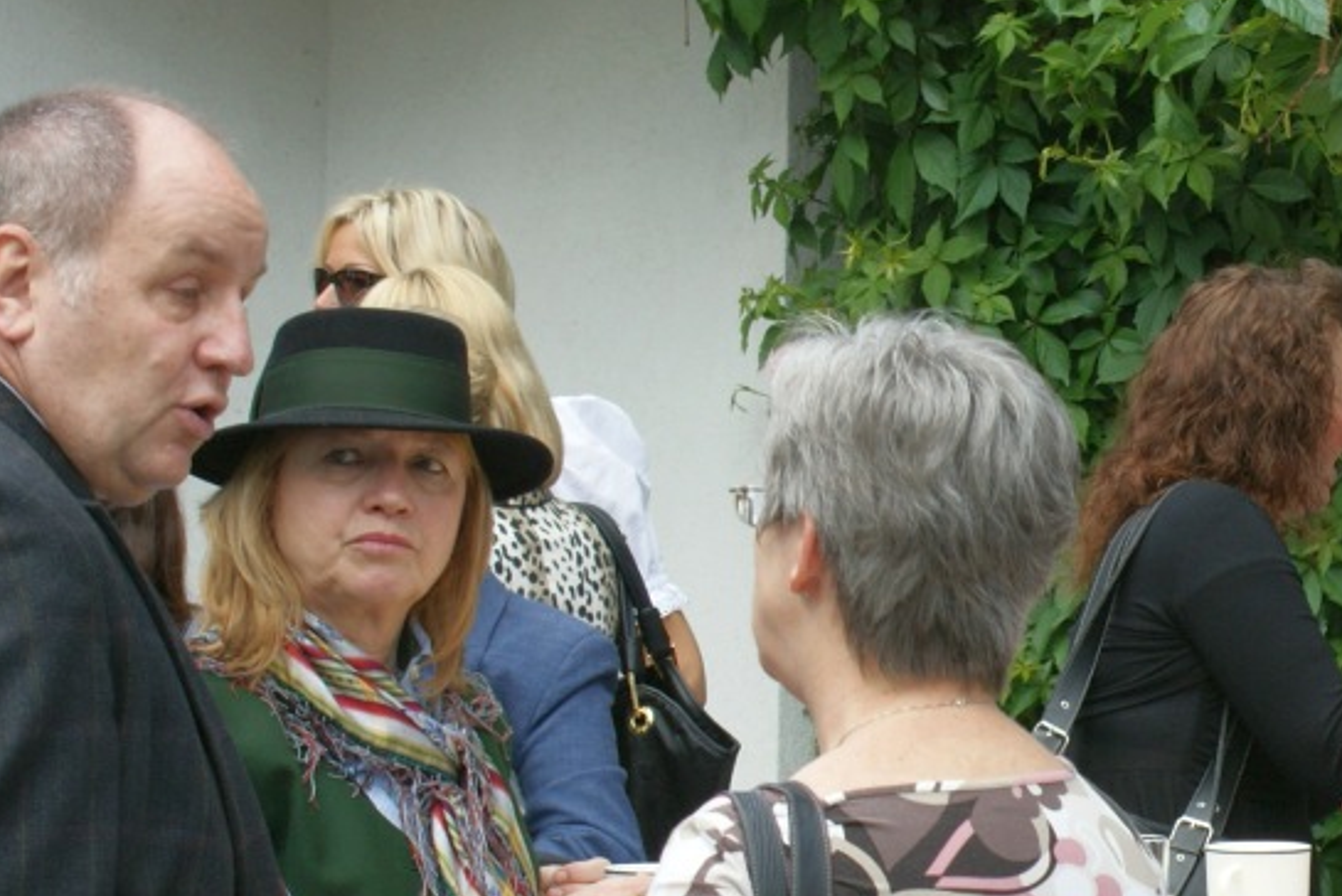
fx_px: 6154
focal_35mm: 165
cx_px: 1305
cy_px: 751
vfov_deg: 8.3
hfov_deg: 12.3
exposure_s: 1/125
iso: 100
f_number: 8
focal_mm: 40
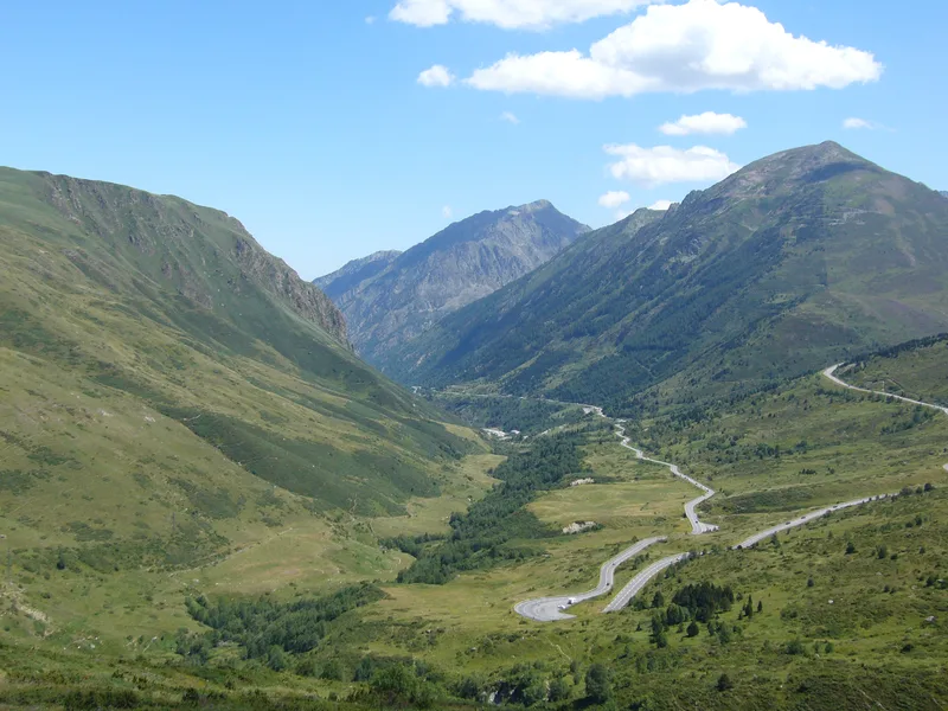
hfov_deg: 46.8
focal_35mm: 40
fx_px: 1095
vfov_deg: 36.0
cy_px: 356
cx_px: 474
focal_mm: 6.6
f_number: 6
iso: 80
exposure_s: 1/250
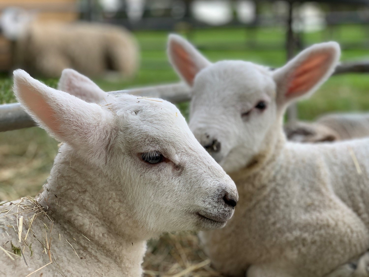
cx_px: 184
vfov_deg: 28.0
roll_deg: -0.4
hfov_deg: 36.8
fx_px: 554
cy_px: 138
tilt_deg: -4.1
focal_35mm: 52
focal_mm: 6
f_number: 2.4
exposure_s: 1/122
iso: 32
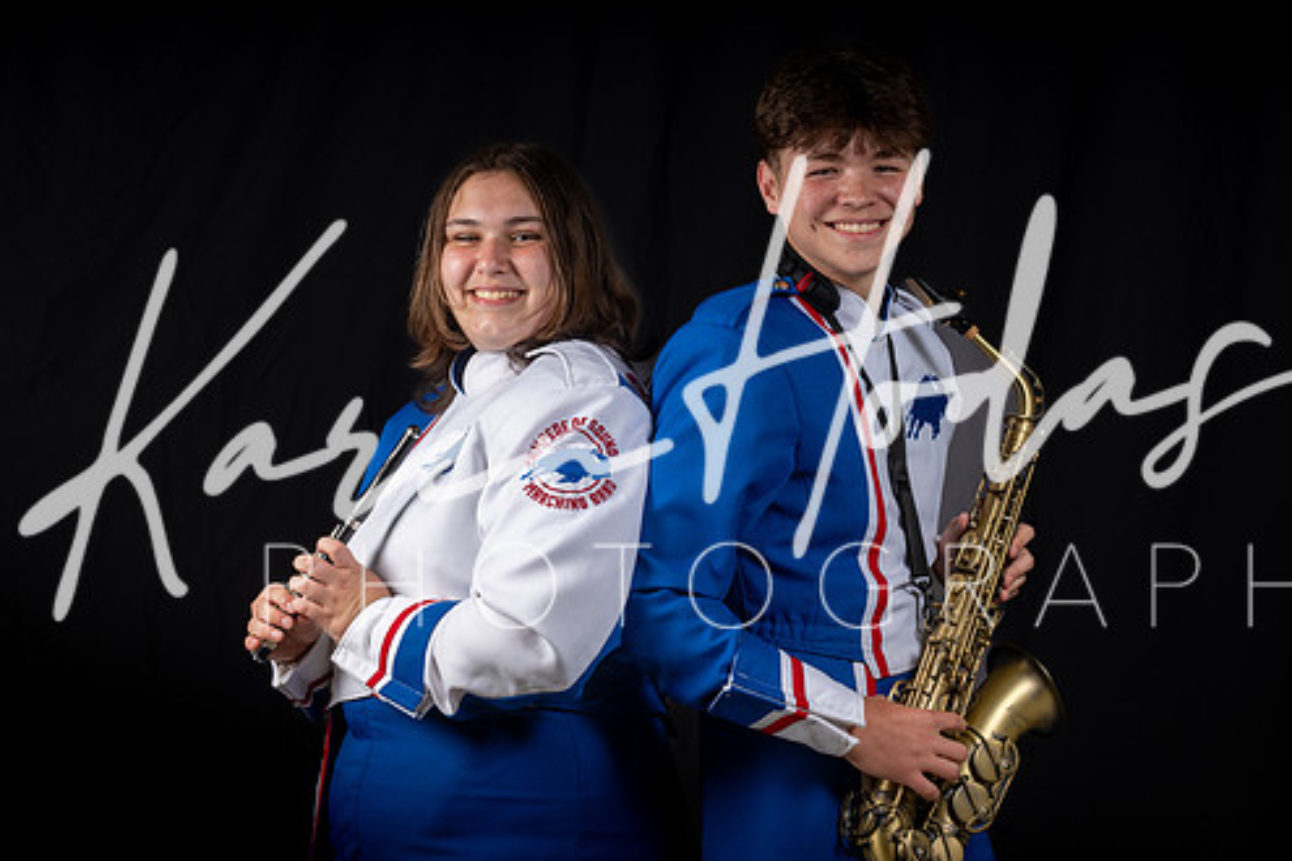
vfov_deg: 11.1
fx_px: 4414
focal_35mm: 123
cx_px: 663
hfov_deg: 16.7
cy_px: 492
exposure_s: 1/200
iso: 100
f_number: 10
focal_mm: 105
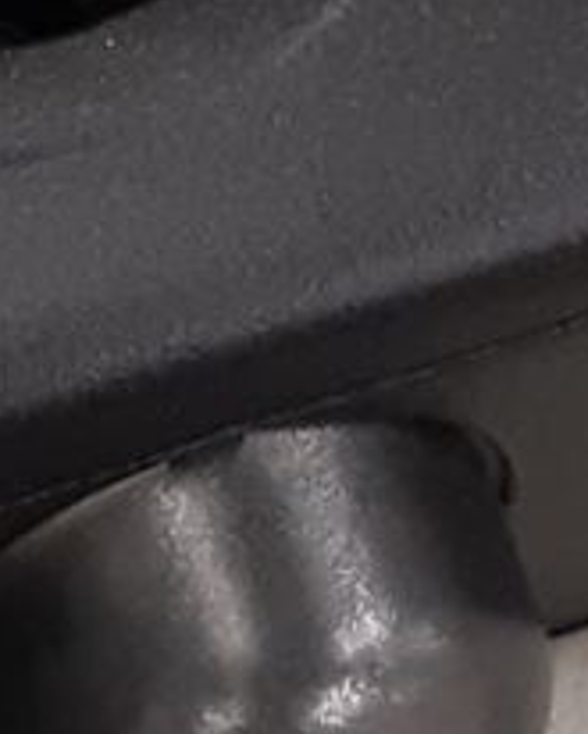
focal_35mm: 252
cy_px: -178
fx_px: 5478
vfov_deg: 7.6
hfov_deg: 6.0
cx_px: -413
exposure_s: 1/50
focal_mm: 3.93
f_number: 1.7
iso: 200
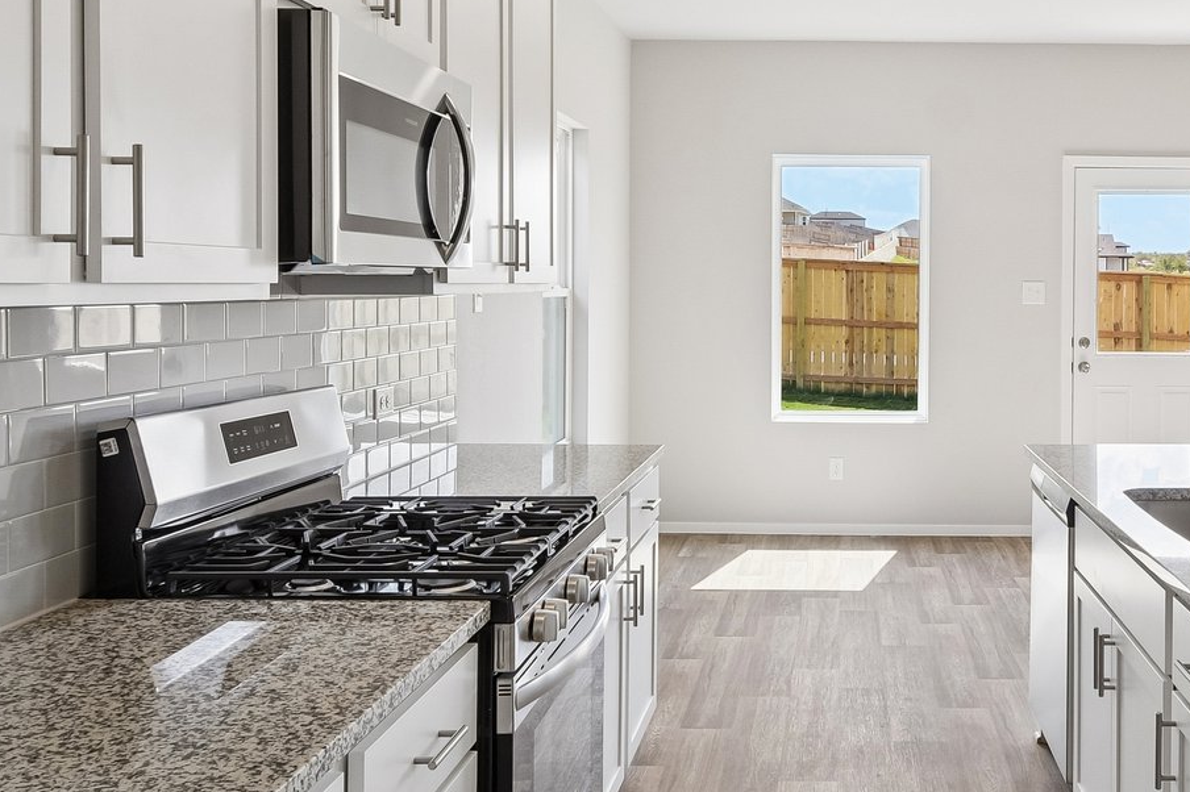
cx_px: 849
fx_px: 1123
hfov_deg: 54.0
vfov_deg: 38.3
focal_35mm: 34
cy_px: 248
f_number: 8
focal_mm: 10
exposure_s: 1/80
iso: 400
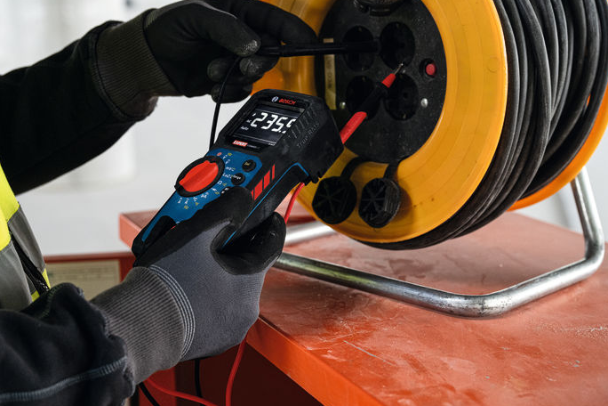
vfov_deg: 21.9
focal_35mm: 62
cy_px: 184
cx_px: 276
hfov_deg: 32.4
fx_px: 1047
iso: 2000
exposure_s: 1/80
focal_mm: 53
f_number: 5
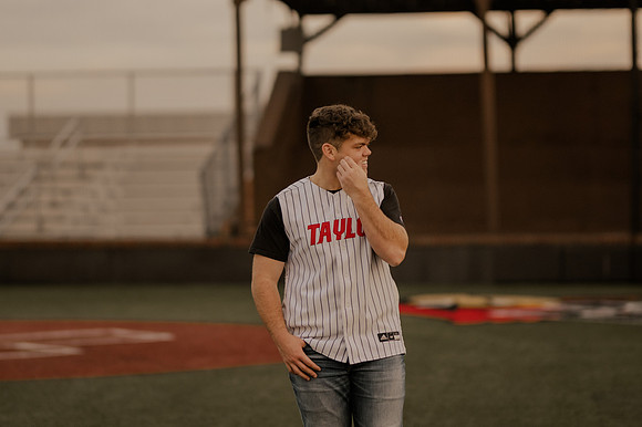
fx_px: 2263
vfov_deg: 10.8
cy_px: 214
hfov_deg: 16.1
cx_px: 321
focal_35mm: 127
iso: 800
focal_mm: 85
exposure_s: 1/2500
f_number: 1.4
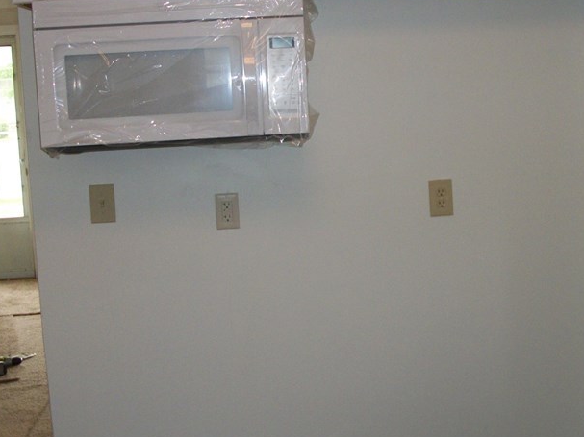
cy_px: 174
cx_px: 356
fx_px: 911
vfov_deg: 27.0
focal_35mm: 54
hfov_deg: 35.4
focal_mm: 5.7
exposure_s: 1/60
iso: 160
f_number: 2.9
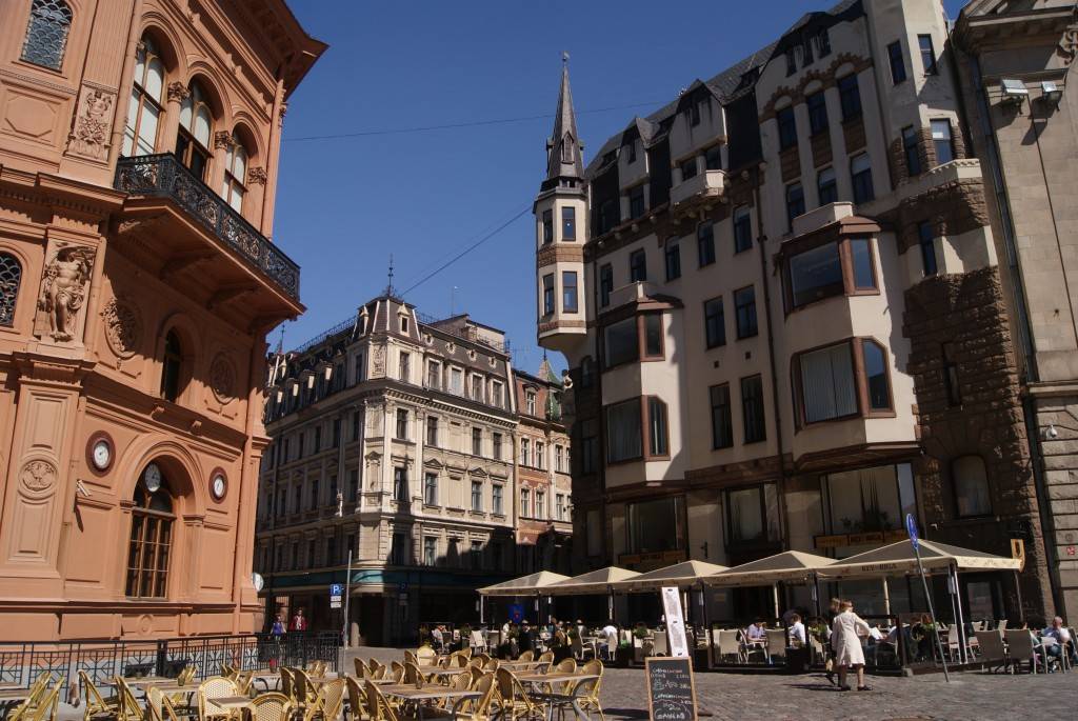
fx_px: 809
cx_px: 539
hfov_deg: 67.3
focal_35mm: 27
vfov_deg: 48.0
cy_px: 360
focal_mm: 18
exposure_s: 1/125
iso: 100
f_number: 10
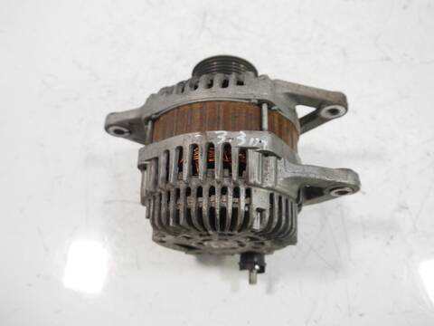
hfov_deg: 60.0
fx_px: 376
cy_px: 163
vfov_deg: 46.8
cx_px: 217
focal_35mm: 30
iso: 1250
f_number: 3.6
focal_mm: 15
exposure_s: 1/125
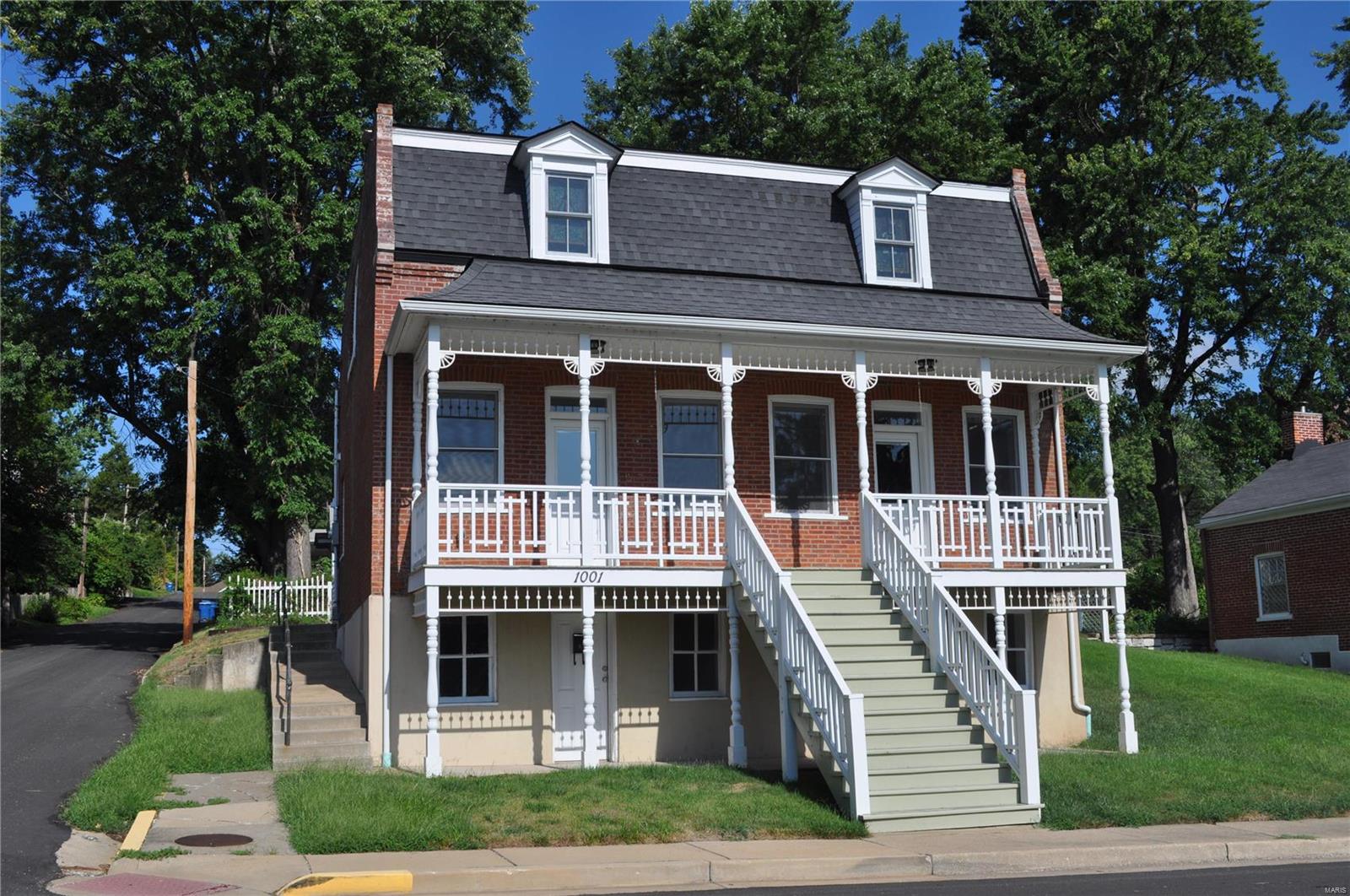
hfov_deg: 53.2
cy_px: 448
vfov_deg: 36.8
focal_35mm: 36
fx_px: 1348
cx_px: 675
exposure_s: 1/400
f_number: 10
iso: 200
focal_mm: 24
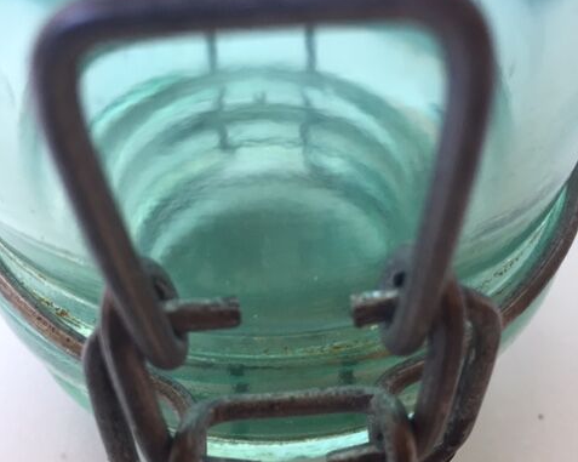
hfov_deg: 48.0
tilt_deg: -48.5
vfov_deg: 38.8
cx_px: 288
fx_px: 650
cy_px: 297
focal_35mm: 38
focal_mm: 4.15
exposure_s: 1/33
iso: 80
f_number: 2.2
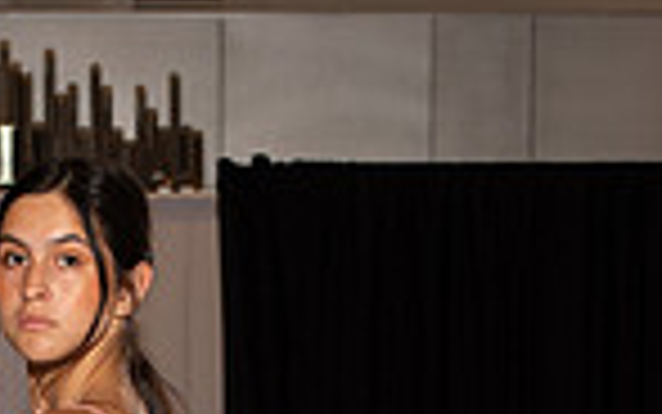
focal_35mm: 281
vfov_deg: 4.6
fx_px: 5072
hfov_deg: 7.4
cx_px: 56
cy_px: 990
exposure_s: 1/250
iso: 800
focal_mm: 90
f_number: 9
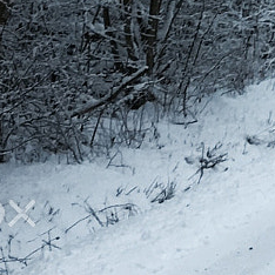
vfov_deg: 9.2
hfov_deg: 8.9
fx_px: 1573
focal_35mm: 175
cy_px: -324
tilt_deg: +12.5
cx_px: 684
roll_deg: -0.7
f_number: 2.2
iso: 25
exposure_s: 1/130
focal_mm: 4.15
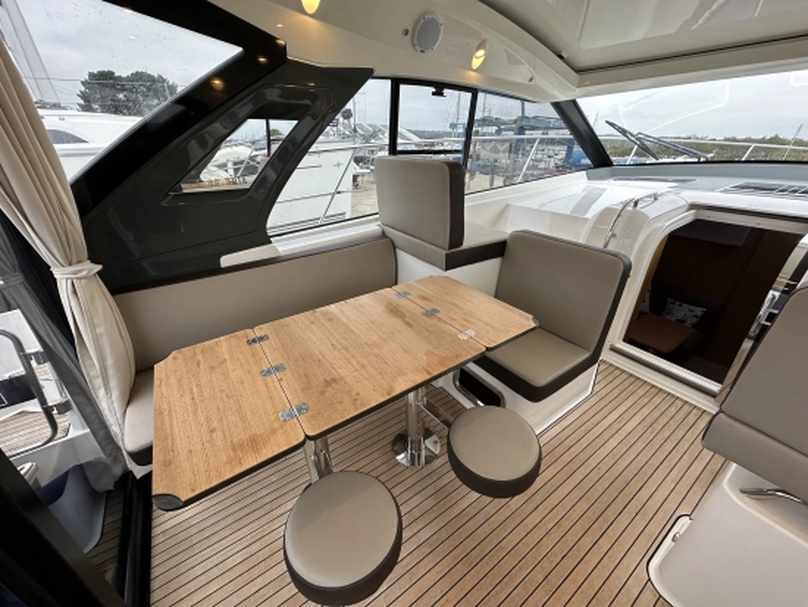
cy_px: 304
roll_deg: -1.3
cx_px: 404
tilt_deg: -26.7
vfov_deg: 85.7
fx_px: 327
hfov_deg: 102.0
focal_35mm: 14
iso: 100
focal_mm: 2.22
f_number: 2.2
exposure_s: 1/99
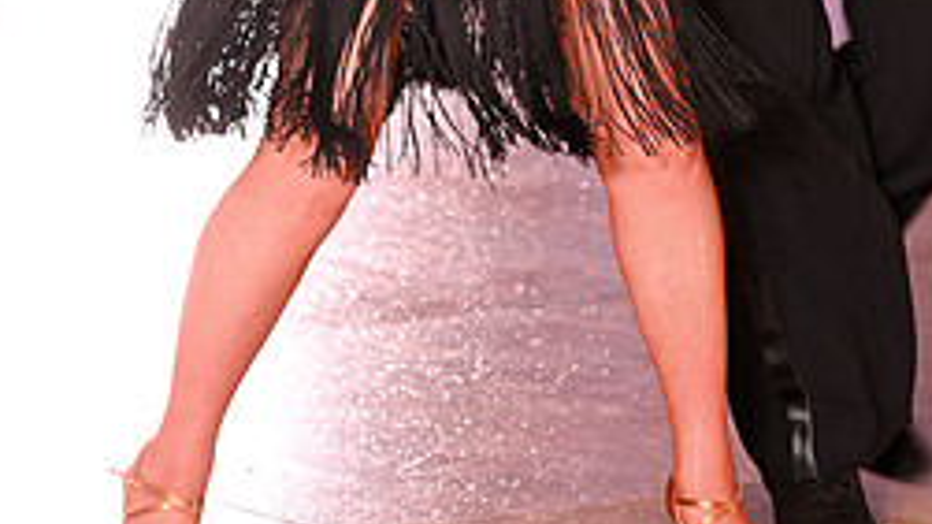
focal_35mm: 291
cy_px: -223
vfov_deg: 4.2
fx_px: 7189
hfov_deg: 7.4
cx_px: 525
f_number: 5
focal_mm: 120
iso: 2000
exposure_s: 1/200
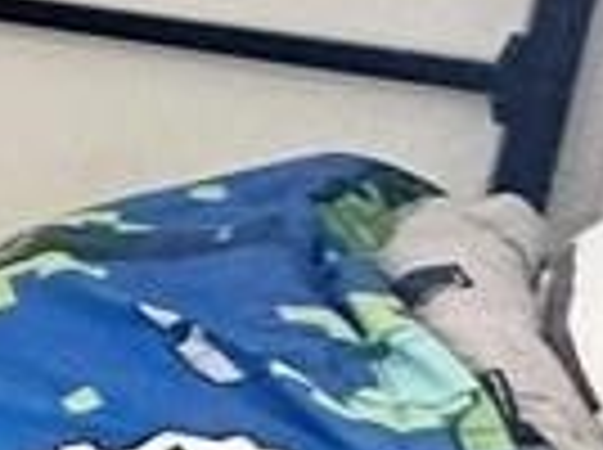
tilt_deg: -11.4
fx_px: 1861
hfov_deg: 9.1
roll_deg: +1.3
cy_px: -153
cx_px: -1602
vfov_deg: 13.3
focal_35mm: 107
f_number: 2.2
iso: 320
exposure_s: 1/60
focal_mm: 2.22
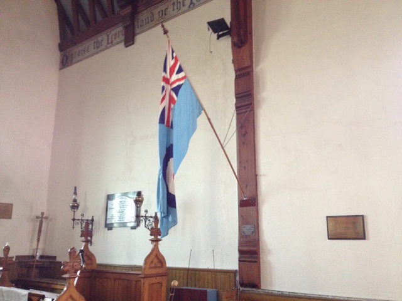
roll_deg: -2.3
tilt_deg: +13.2
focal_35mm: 35
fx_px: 406
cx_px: 201
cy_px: 150
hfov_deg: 52.6
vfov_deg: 40.7
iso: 320
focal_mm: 4.28
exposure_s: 1/20
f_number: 2.4
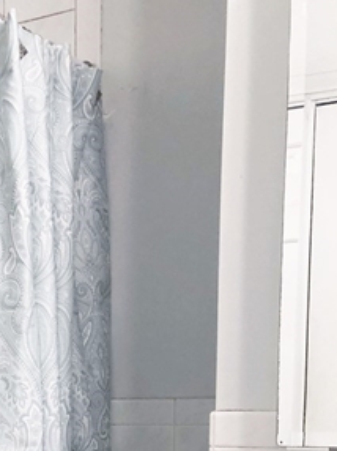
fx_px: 1014
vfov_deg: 23.0
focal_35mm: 78
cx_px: -112
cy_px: 542
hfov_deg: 17.6
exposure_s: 1/15
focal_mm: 3.99
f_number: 1.8
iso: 40
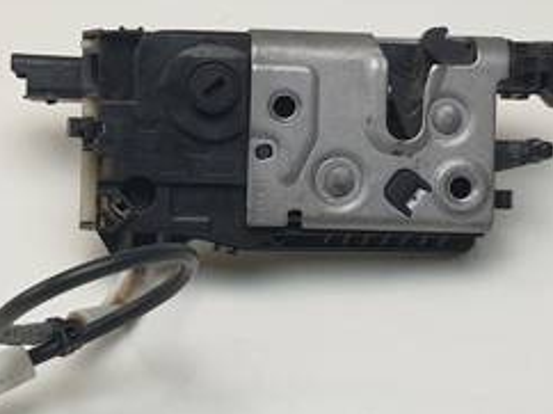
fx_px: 686
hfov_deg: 43.8
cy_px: 183
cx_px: 251
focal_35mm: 43
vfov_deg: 33.5
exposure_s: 1/142
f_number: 2.4
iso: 50
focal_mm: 4.3
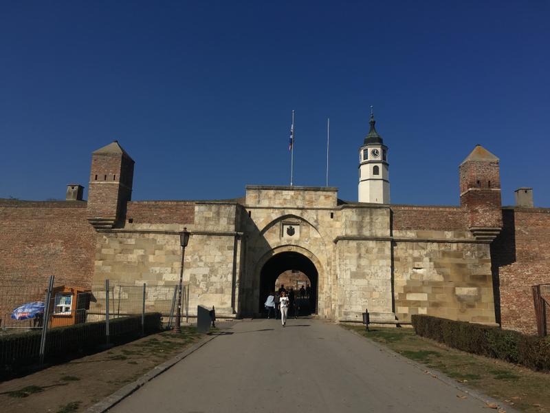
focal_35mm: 29
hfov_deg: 61.7
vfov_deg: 48.2
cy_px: 206
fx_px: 461
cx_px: 275
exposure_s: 1/2404
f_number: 2.2
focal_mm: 4.15
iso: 25
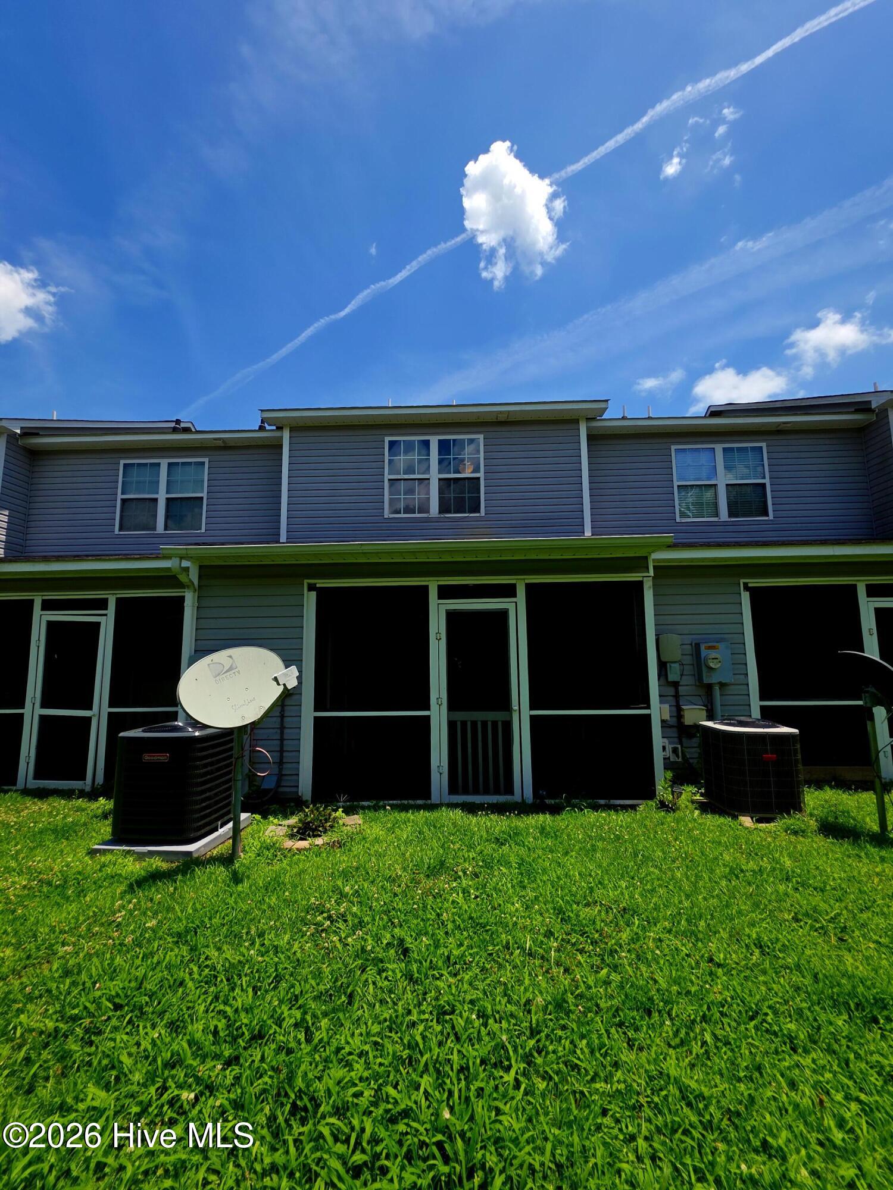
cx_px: 446
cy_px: 595
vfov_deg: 106.2
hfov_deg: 89.9
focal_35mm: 13
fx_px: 447
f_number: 1.9
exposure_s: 1/2359
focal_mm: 2.2
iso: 40
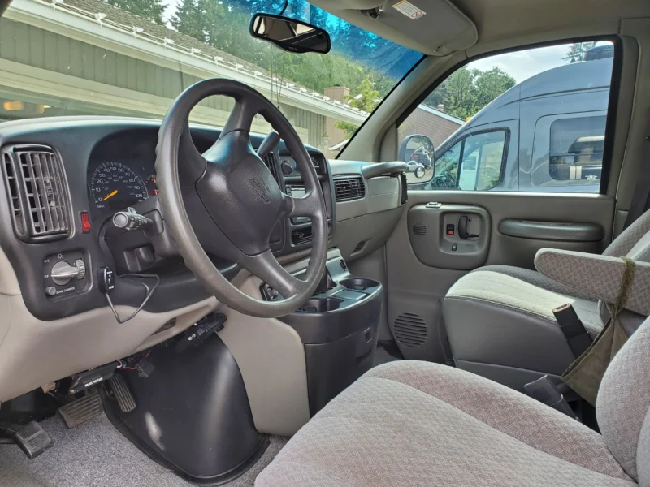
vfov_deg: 53.1
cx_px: 325
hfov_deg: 67.3
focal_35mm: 26
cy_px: 244
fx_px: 488
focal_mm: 4.3
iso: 50
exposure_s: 1/113
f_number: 2.4
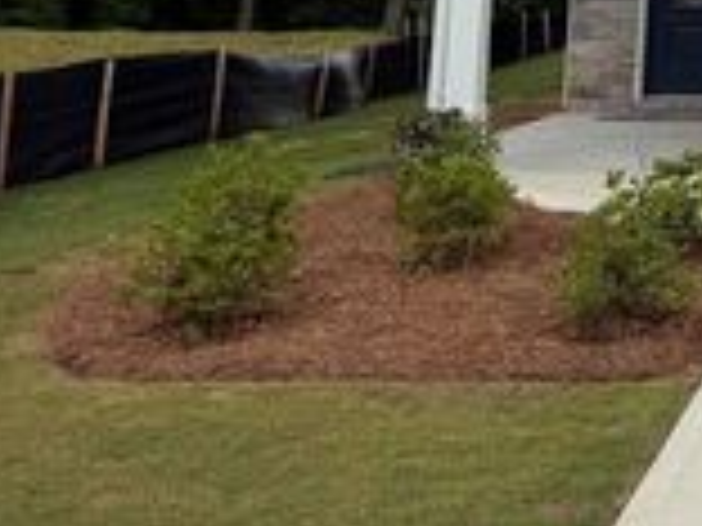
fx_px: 1562
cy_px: -308
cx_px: 1017
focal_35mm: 77
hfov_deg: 21.7
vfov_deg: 17.0
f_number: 1.78
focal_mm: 6.76
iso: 80
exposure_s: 1/3953
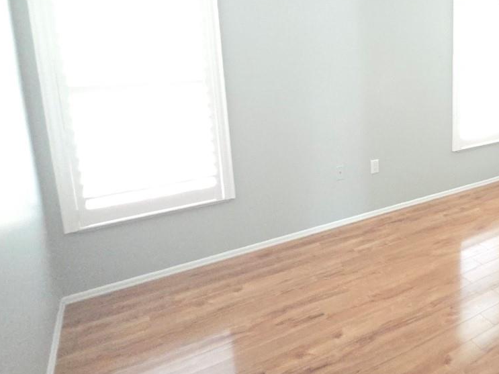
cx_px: 460
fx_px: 404
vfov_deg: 48.2
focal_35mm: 28
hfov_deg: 54.3
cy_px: 103
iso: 3200
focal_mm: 1.7
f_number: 2.2
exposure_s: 1/24
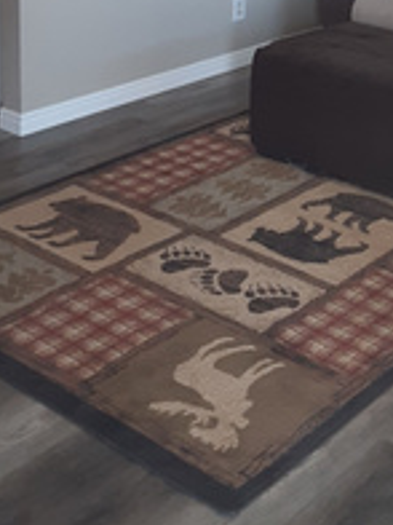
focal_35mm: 66
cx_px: 388
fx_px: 999
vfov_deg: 27.2
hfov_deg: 21.5
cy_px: -40
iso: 125
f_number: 1.9
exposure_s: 1/60
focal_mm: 2.91
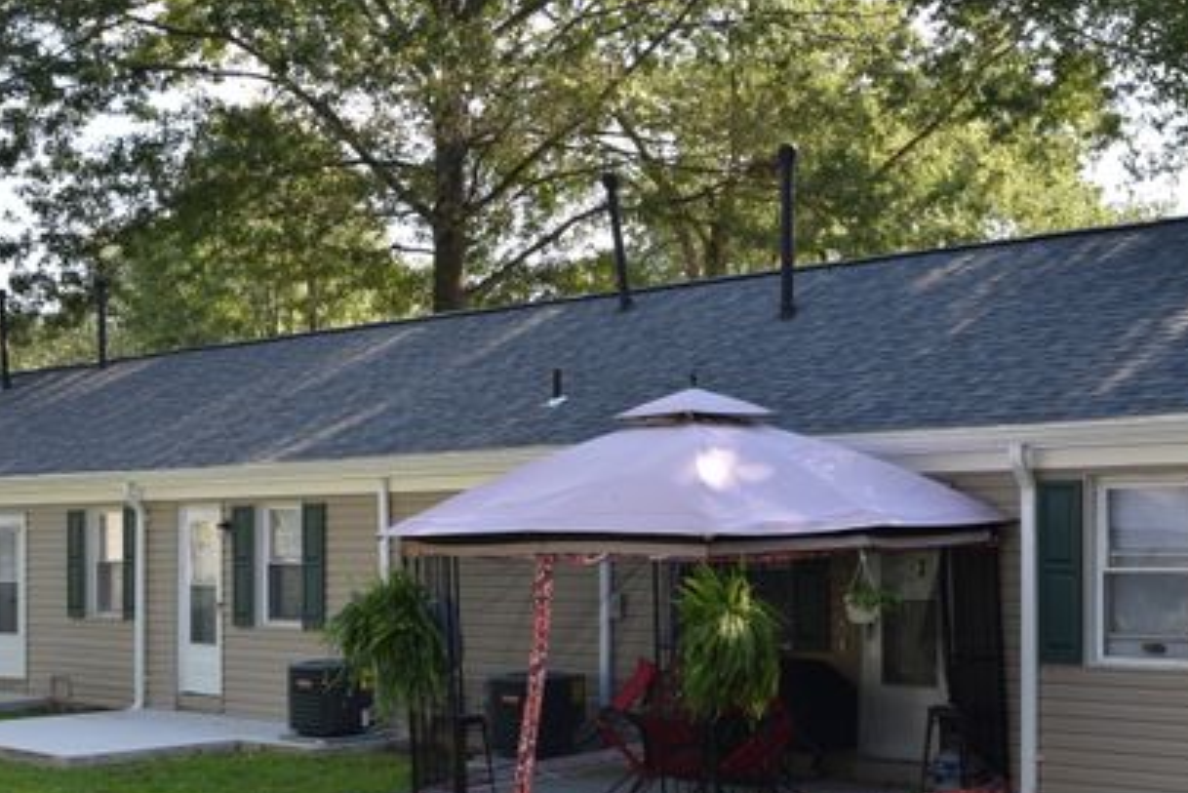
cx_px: 617
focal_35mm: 62
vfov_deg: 21.8
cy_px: 535
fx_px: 2047
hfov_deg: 32.4
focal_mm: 24
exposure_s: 1/200
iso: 200
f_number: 8
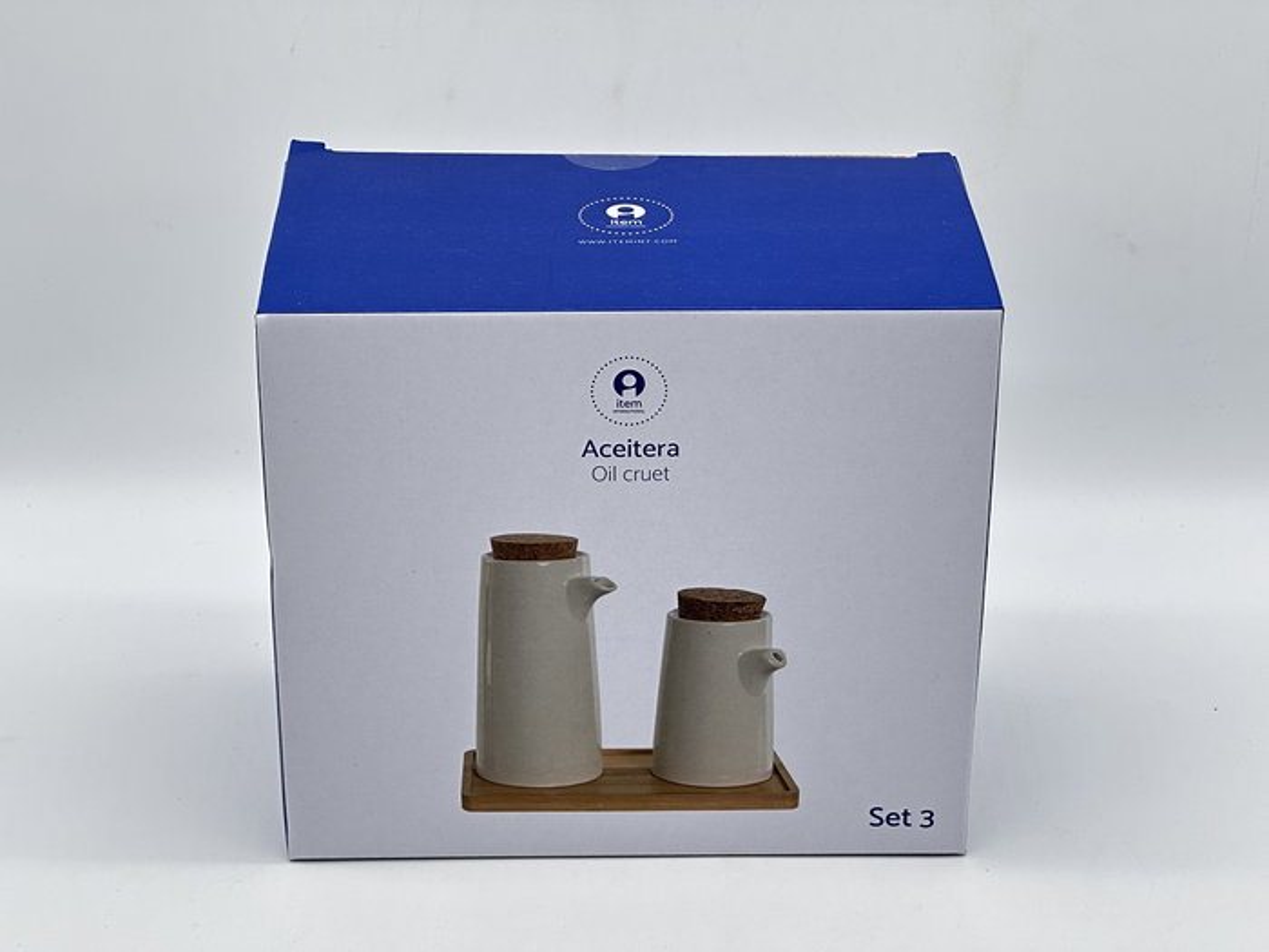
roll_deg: -0.3
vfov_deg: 19.1
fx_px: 2823
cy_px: 476
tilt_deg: -27.3
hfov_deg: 25.3
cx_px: 634
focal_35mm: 77
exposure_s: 1/99
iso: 40
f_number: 2.8
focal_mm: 9
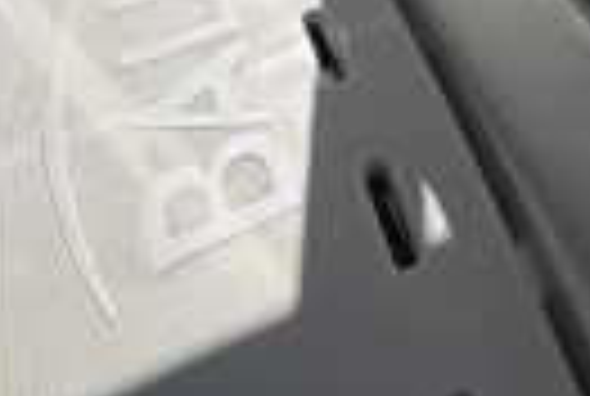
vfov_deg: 16.0
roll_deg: -1.4
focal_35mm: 61
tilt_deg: -12.6
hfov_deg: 26.4
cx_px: 820
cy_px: -452
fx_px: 1002
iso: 20
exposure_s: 1/1431
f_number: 2.2
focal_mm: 2.22
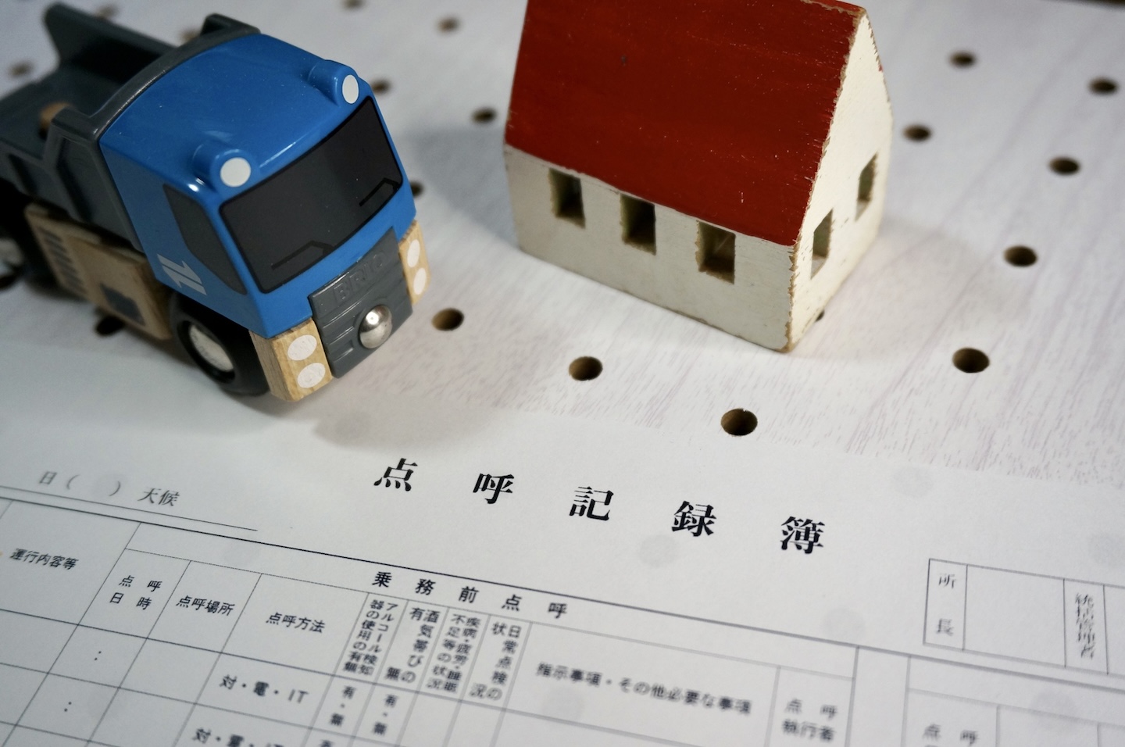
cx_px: 562
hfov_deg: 51.3
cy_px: 374
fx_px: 1170
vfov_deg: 35.4
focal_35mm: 38
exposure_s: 1/160
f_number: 4.5
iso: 500
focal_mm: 25
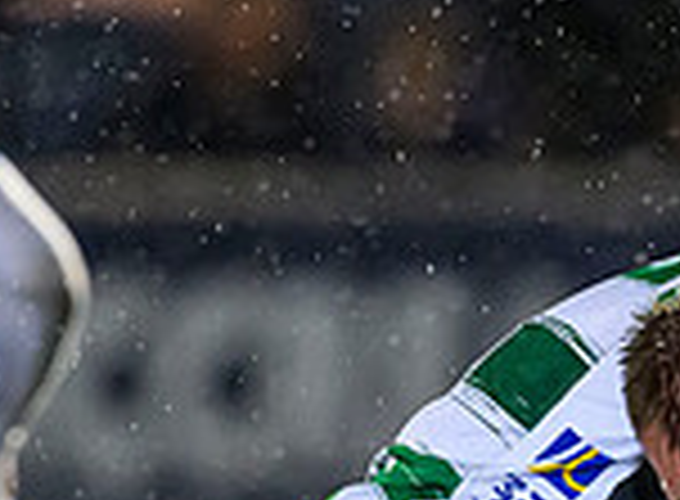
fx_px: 44958
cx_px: 805
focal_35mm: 2305
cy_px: 969
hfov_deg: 0.9
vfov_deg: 0.6
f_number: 3.2
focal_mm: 400
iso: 6400
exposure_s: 1/1000
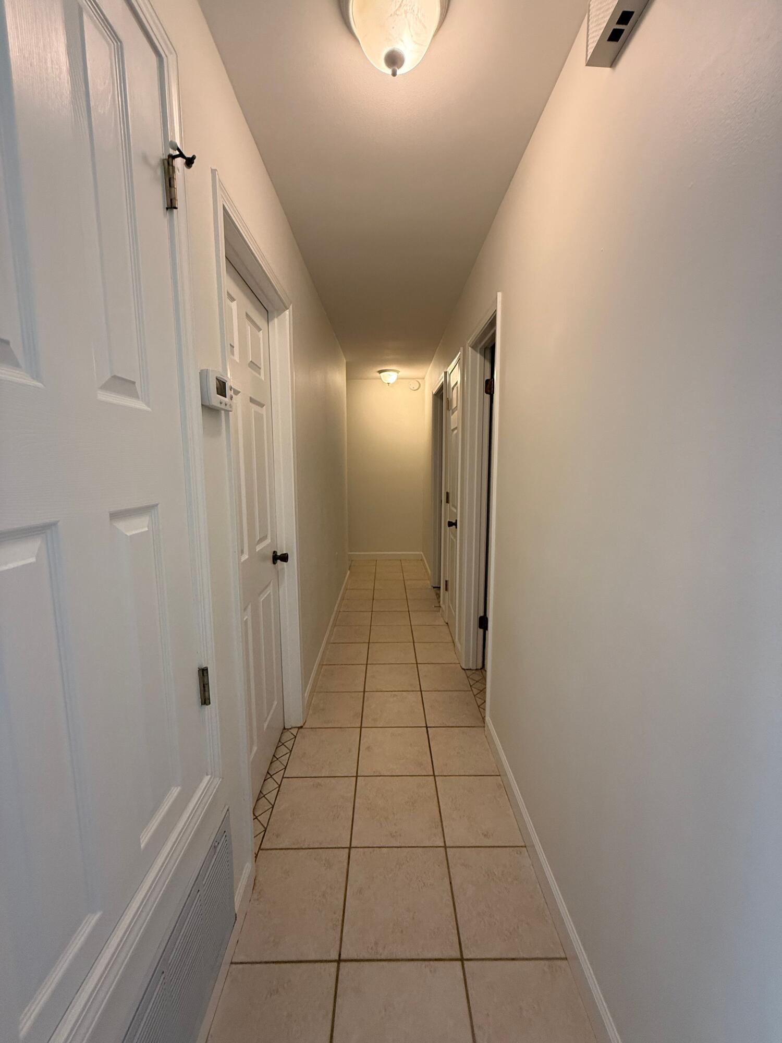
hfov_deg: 85.7
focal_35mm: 14
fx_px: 422
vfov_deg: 102.1
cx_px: 391
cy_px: 522
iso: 250
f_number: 2.2
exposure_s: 1/99
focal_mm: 2.22
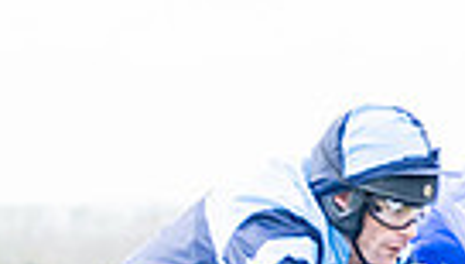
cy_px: 572
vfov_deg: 2.0
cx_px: 237
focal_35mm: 610
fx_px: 7533
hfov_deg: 3.5
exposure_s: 1/1000
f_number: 4
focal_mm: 70
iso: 400
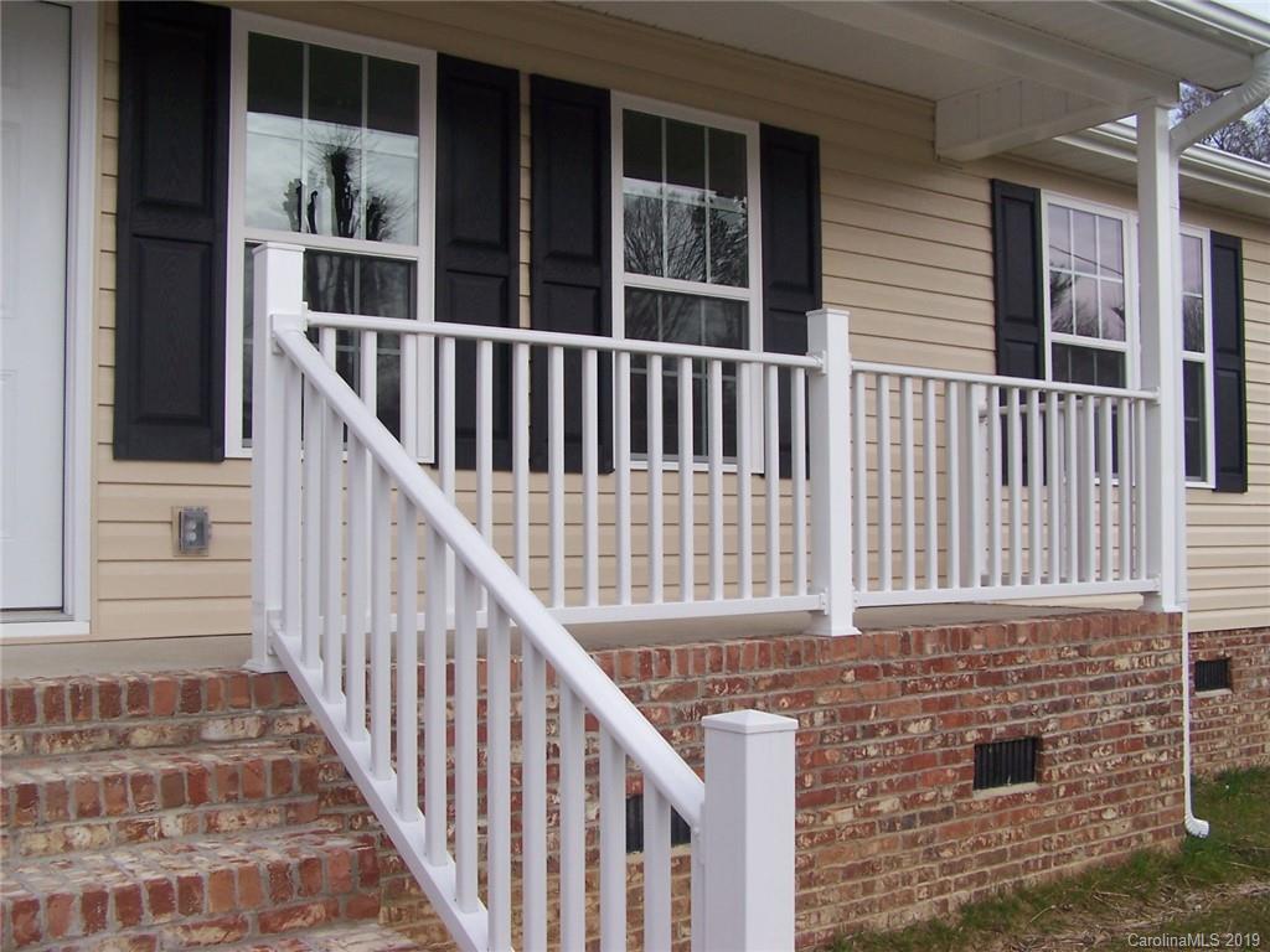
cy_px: 476
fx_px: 1394
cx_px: 635
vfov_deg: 37.7
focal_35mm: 38
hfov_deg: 49.0
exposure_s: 1/750
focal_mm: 6.3
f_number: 4
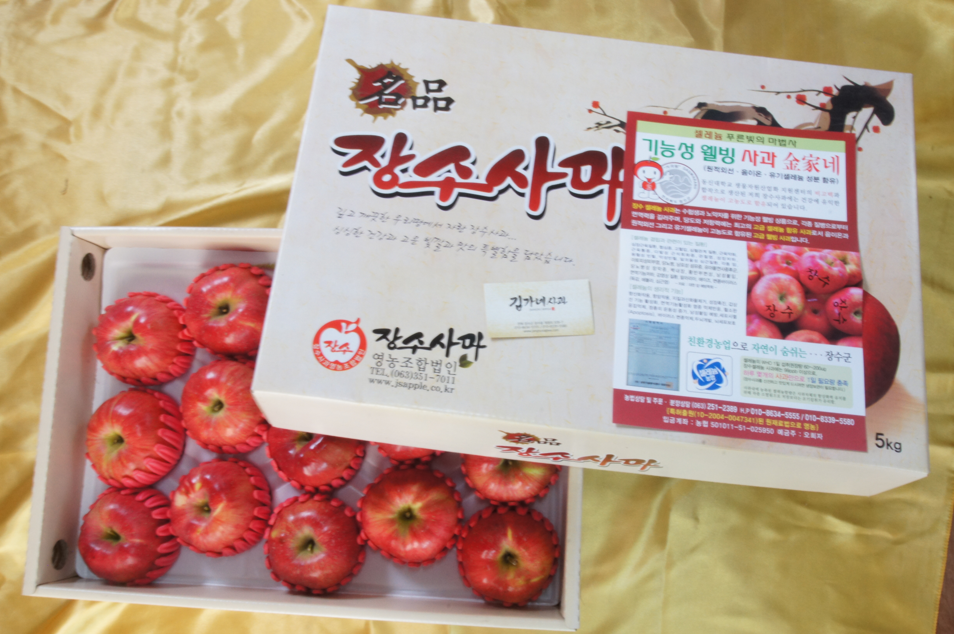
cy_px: 317
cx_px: 477
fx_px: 953
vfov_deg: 36.8
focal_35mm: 36
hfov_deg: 53.2
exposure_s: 1/2
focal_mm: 24
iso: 800
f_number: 32
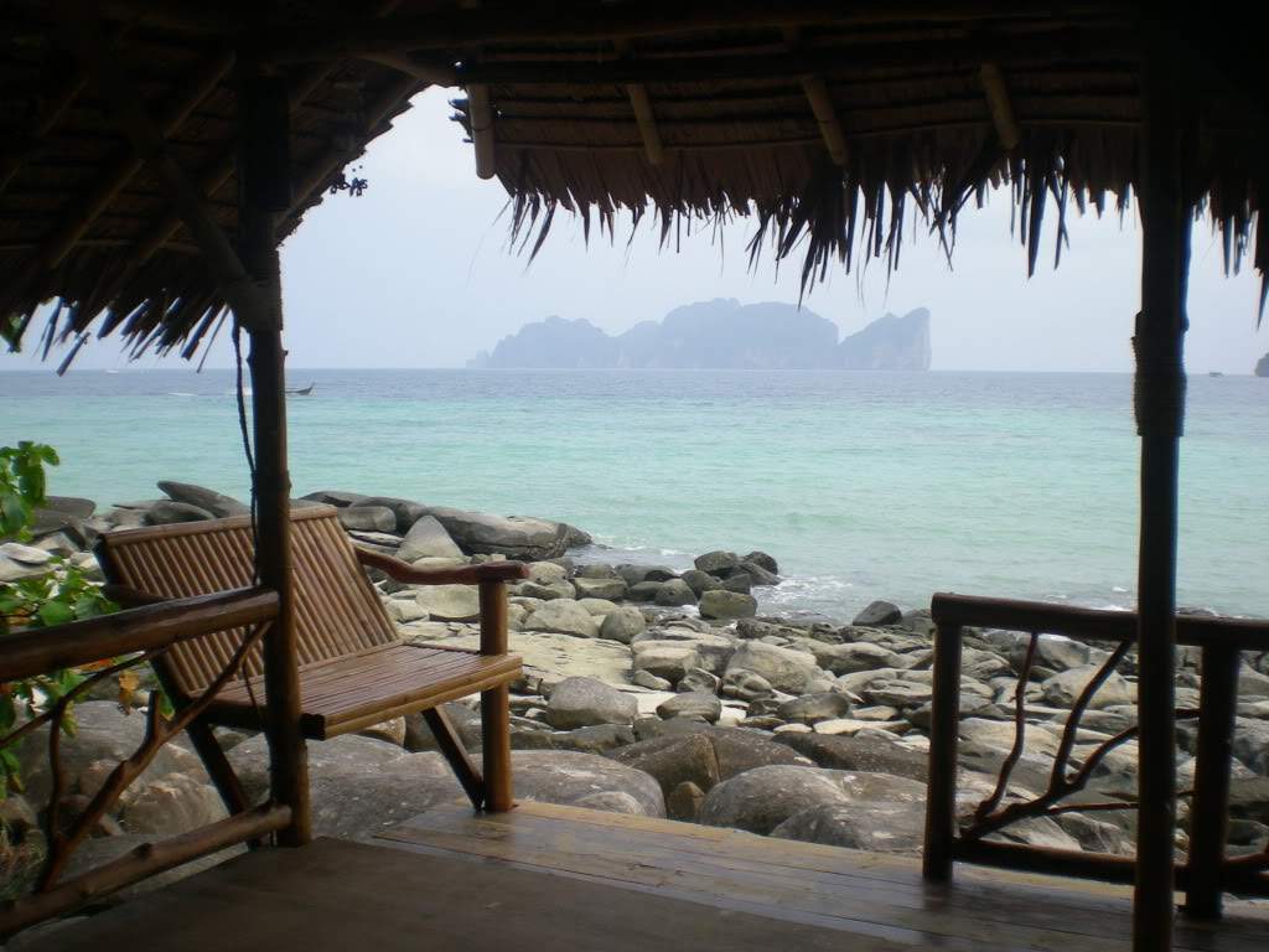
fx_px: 1393
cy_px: 476
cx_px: 634
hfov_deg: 49.0
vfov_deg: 37.7
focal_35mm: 38
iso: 50
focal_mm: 6.3
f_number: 4.6
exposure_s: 1/210
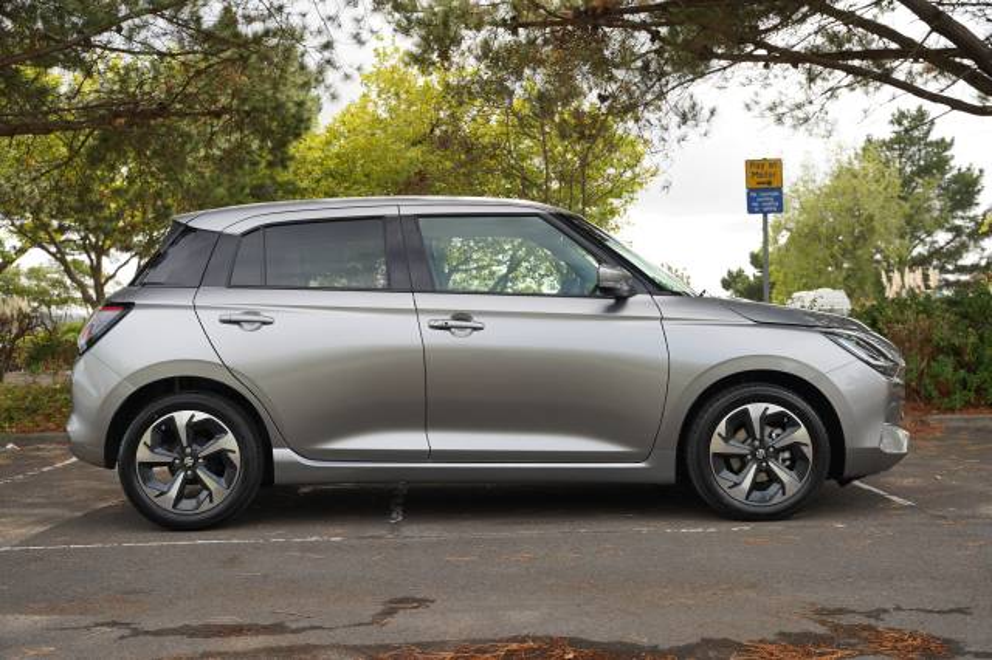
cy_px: 330
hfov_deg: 43.6
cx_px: 496
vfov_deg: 29.8
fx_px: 1239
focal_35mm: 45
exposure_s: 1/100
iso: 100
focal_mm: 45
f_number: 5
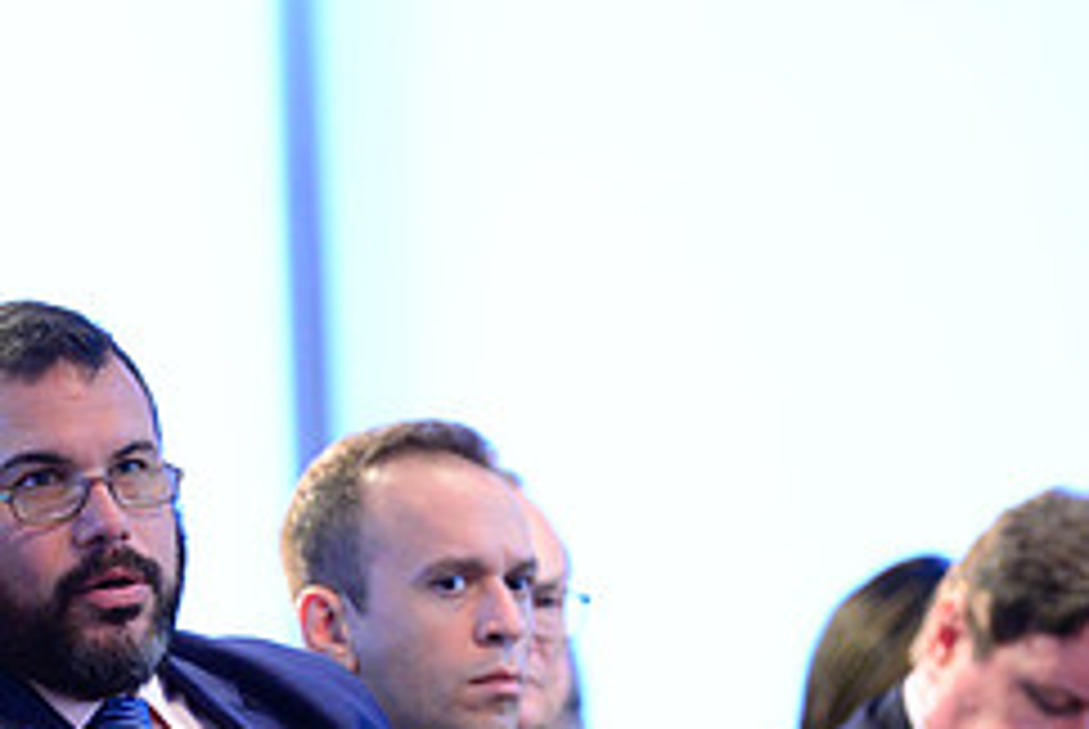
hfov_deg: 6.9
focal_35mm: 299
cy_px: 799
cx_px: 225
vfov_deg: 4.6
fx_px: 9056
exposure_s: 1/80
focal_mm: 125
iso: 4000
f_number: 2.8
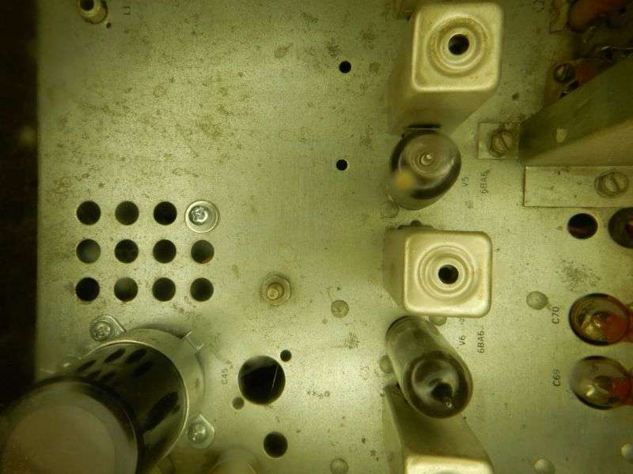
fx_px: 439
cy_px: 237
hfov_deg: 71.6
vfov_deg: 56.8
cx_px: 316
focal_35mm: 24
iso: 110
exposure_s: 1/40
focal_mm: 4.3
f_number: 8
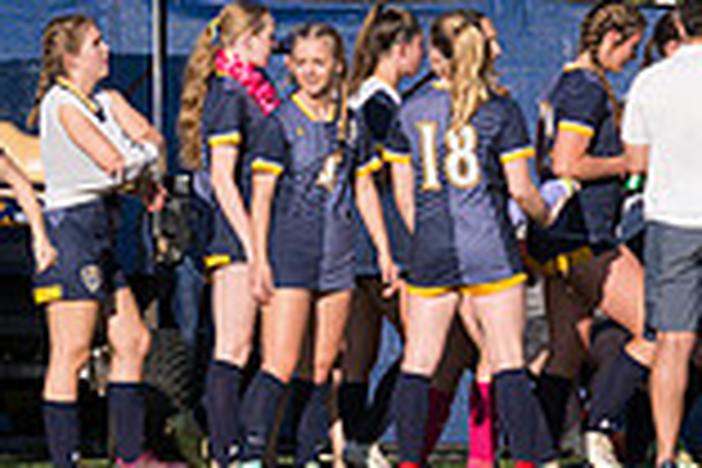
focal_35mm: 1113
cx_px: -148
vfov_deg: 1.2
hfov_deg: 1.9
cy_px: 220
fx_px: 21702
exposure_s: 1/1600
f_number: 5.6
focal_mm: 200
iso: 250
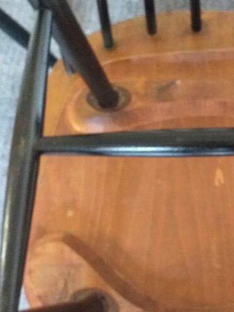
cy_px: 156
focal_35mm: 48
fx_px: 433
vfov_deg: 39.7
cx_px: 203
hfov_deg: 29.2
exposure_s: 1/17
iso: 640
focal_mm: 3.6
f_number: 1.9
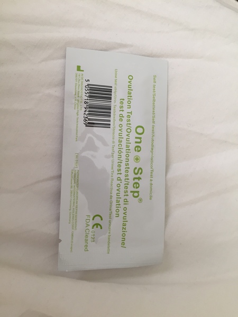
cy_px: 158
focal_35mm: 29
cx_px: 119
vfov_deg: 61.7
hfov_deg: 48.2
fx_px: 266
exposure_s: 1/33
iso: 100
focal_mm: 4.15
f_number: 2.2
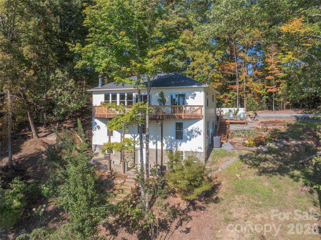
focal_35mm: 24
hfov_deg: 71.6
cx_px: 160
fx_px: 222
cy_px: 120
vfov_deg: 56.8
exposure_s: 1/3200
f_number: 4.5
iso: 400
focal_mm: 12.29
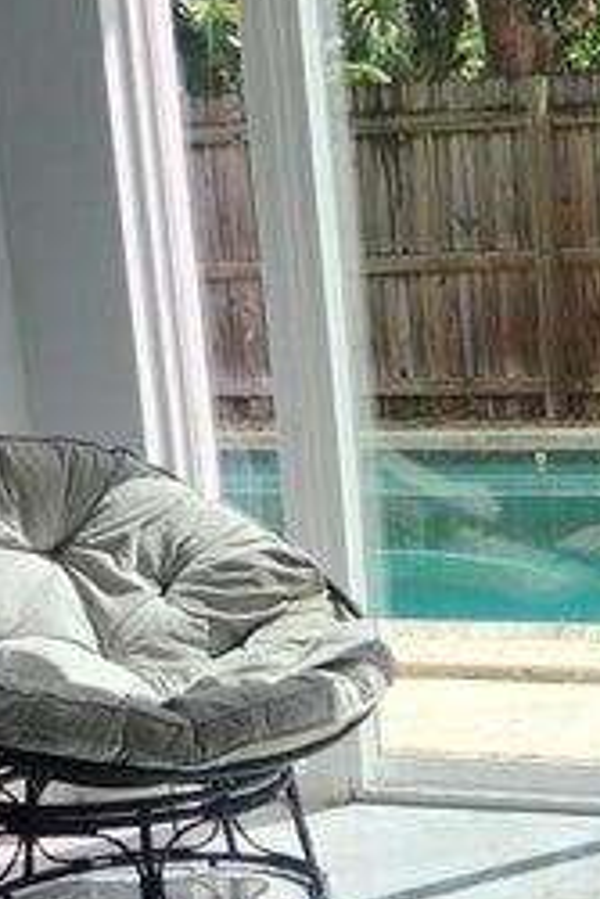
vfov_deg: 20.3
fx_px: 2446
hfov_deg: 13.8
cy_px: 834
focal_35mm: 98
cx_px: 589
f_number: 1.8
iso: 12
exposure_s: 1/470
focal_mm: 6.4
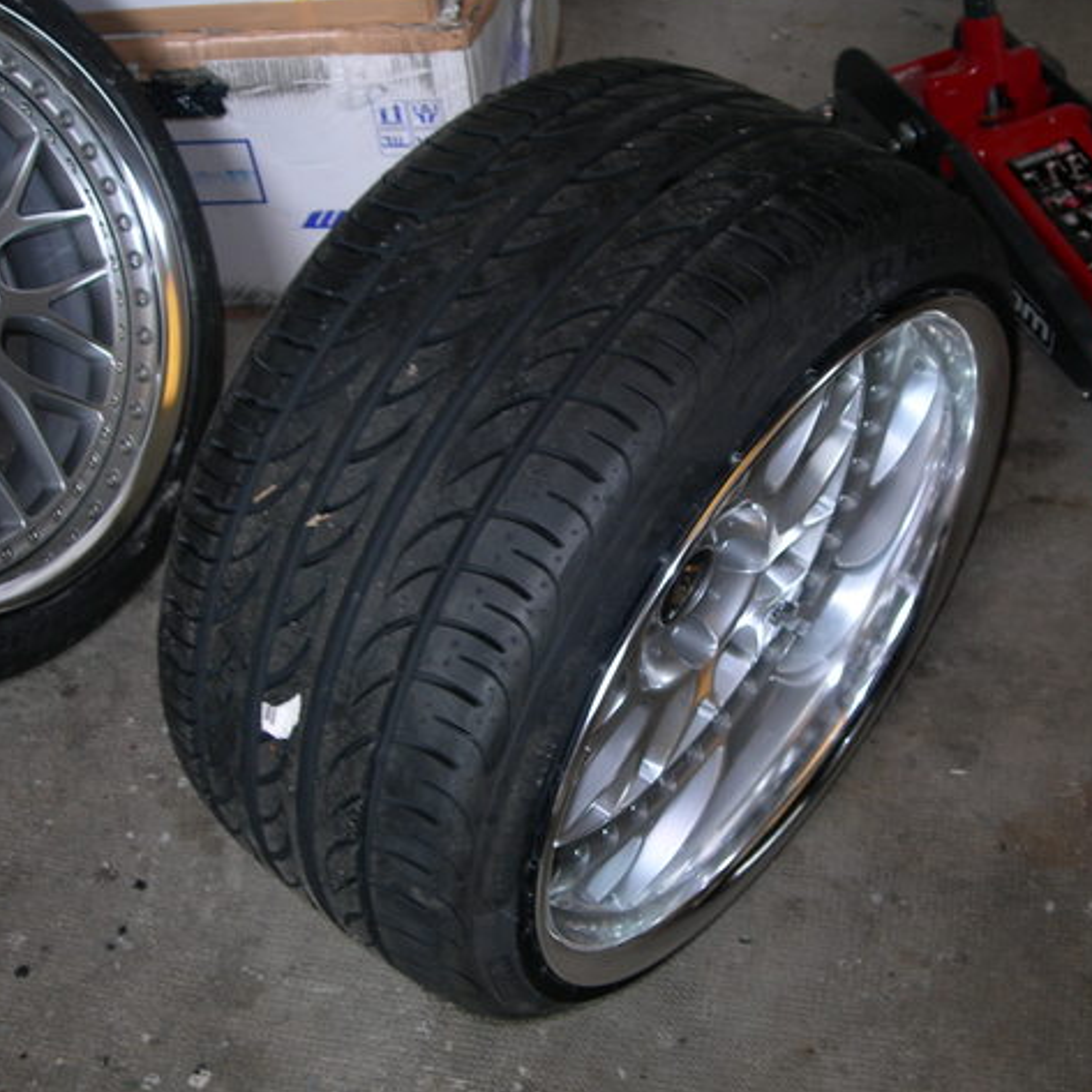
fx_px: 1749
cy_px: 540
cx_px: 713
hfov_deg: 34.4
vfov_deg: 34.7
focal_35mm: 49
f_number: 2.9
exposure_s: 1/60.1
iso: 50
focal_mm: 8.5
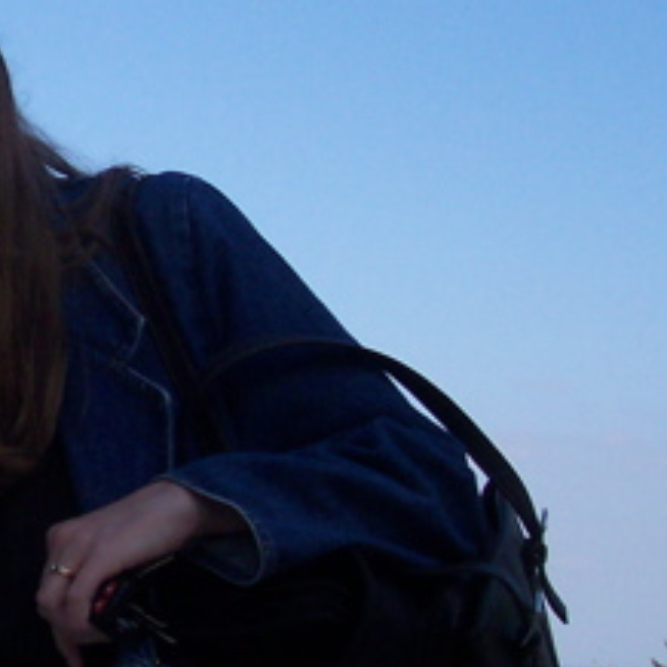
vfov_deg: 14.1
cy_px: 155
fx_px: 2681
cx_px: -360
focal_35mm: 123
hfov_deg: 13.3
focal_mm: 8
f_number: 4.8
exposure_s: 1/700
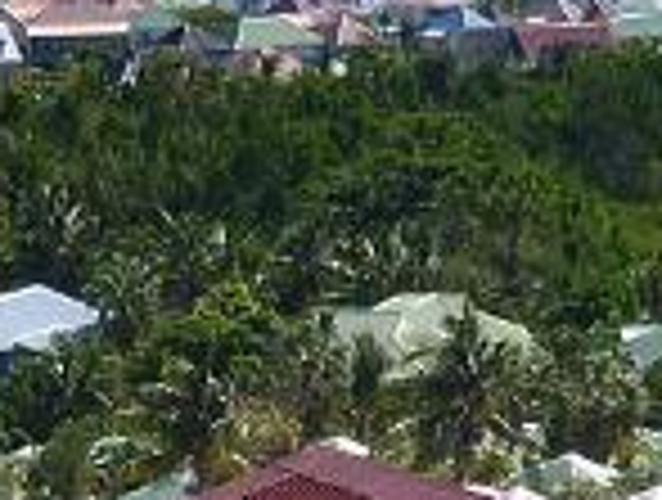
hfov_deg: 11.0
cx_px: 302
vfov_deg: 8.3
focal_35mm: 179
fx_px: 3432
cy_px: 518
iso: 80
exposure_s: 1/160
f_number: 8
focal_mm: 5.5
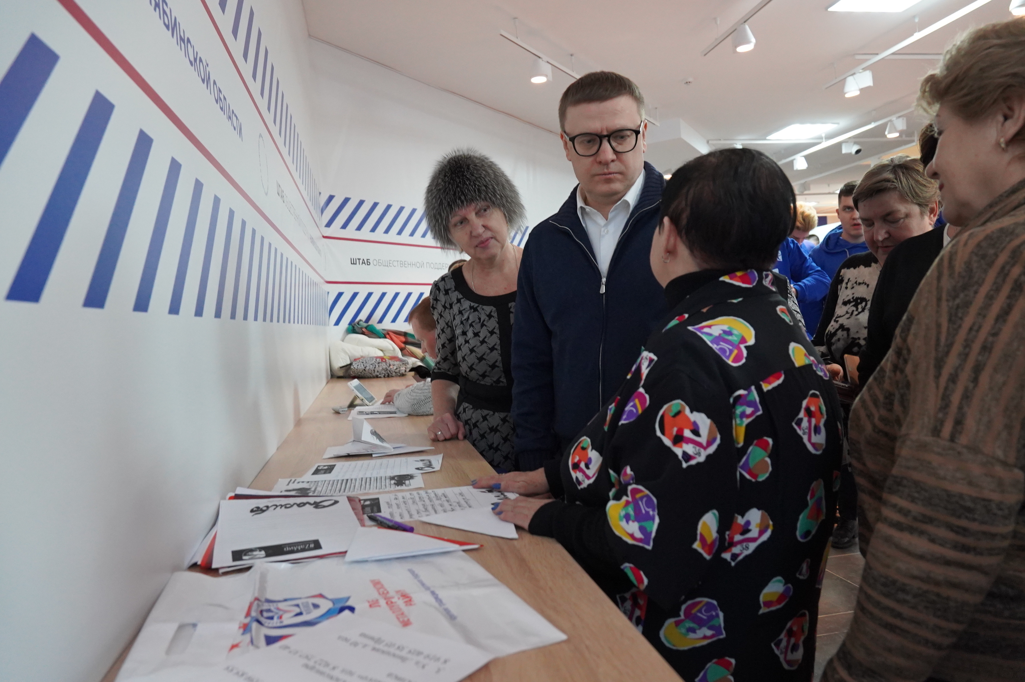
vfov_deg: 51.2
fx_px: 711
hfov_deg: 71.6
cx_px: 512
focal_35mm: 25
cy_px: 341
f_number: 4
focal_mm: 17
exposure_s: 1/160
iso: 3200
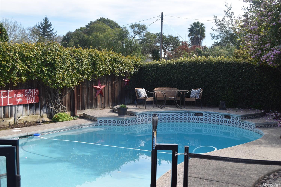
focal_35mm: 39
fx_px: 304
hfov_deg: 49.6
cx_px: 140
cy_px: 94
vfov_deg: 34.2
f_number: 6.3
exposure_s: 1/160
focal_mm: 26
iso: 100
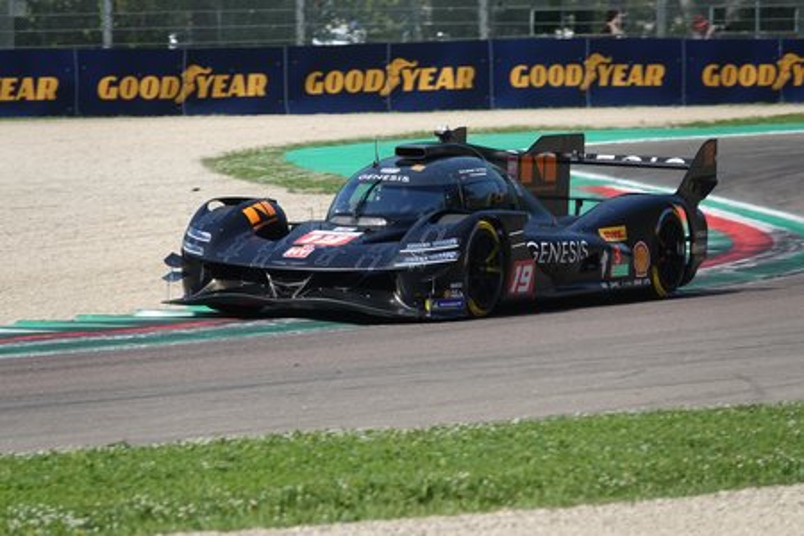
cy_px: 268
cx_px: 402
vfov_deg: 3.9
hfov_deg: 5.9
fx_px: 7838
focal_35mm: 351
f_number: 4
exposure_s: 1/800
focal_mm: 128.59
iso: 100
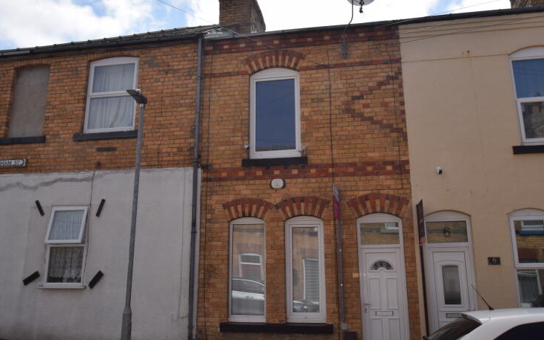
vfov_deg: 41.7
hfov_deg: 62.9
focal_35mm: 30
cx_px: 284
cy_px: 142
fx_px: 445
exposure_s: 1/200
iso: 100
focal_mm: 14
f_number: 11
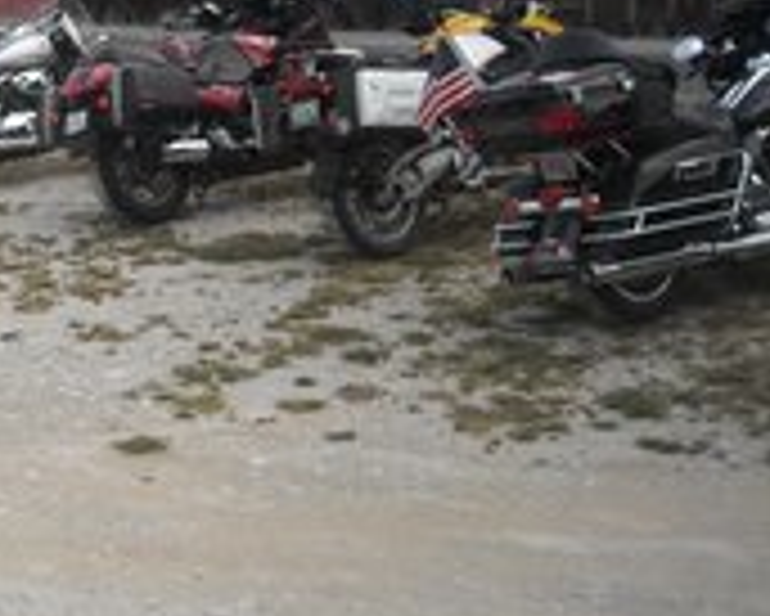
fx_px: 1824
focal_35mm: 80
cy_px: 9
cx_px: -122
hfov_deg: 22.2
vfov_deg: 18.7
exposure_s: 1/250
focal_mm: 5.7
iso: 118
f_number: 5.6
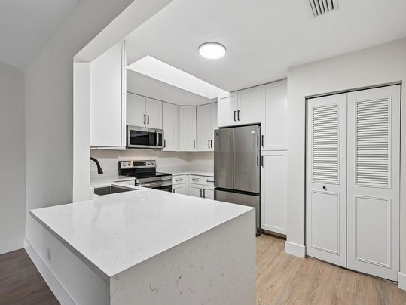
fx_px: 188
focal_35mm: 16
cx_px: 227
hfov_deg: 94.1
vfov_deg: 78.1
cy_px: 156
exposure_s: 1/100
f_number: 8
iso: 2500
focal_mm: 14
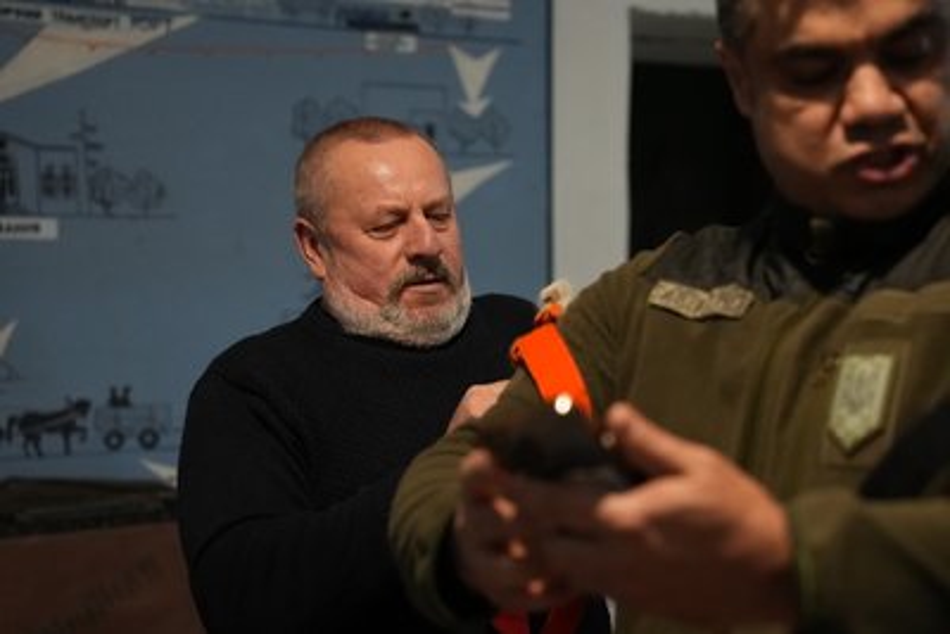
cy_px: 317
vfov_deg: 20.9
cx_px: 475
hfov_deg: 30.9
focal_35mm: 65
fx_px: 1716
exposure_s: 1/500
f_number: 3.2
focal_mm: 65
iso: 10000
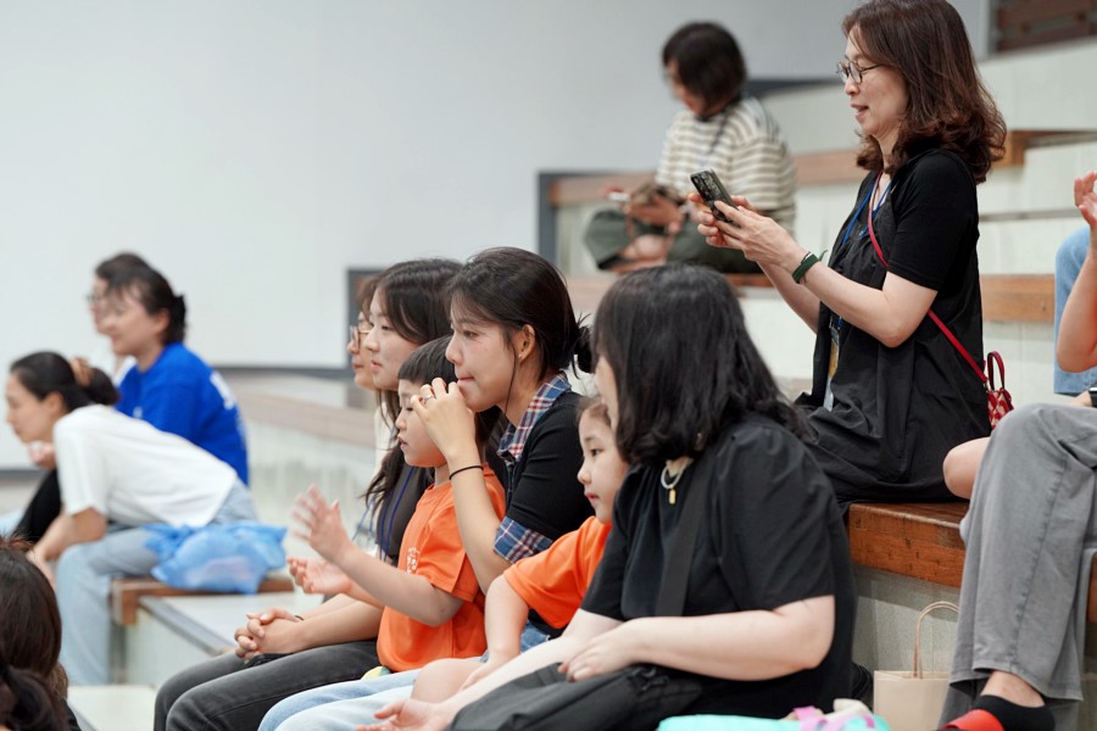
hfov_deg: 16.4
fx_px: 3809
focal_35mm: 125
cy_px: 366
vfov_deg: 11.0
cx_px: 548
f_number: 4
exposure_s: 1/160
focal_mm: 125
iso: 2000
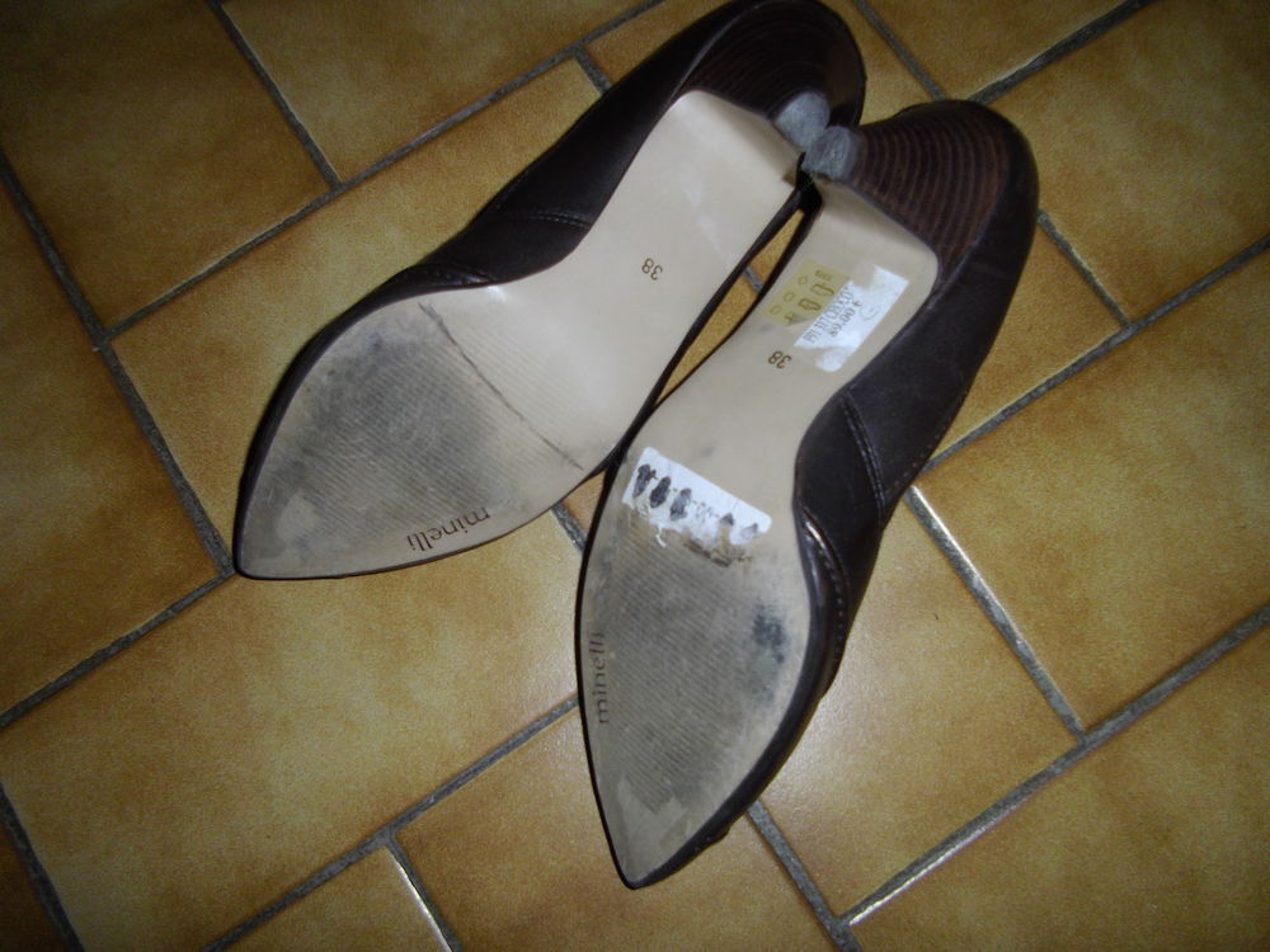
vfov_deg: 51.4
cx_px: 635
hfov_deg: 65.3
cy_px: 476
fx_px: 991
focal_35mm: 27
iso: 100
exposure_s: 1/50
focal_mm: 4.9
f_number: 3.2
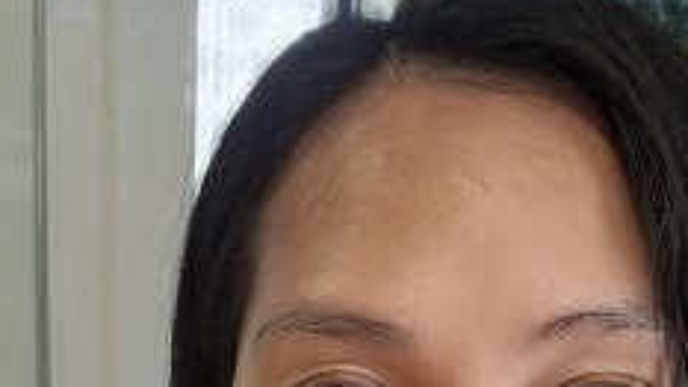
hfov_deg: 25.9
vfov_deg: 13.3
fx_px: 1496
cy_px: 691
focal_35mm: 82
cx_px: 338
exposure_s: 1/40
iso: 400
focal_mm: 3.18
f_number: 2.2
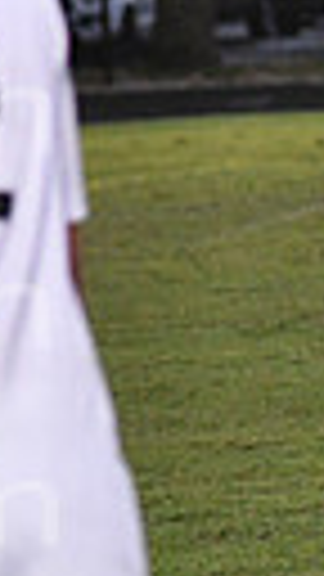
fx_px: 9246
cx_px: -958
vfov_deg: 3.6
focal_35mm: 605
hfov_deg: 2.0
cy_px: 218
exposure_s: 1/800
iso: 3200
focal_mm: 85
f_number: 3.2
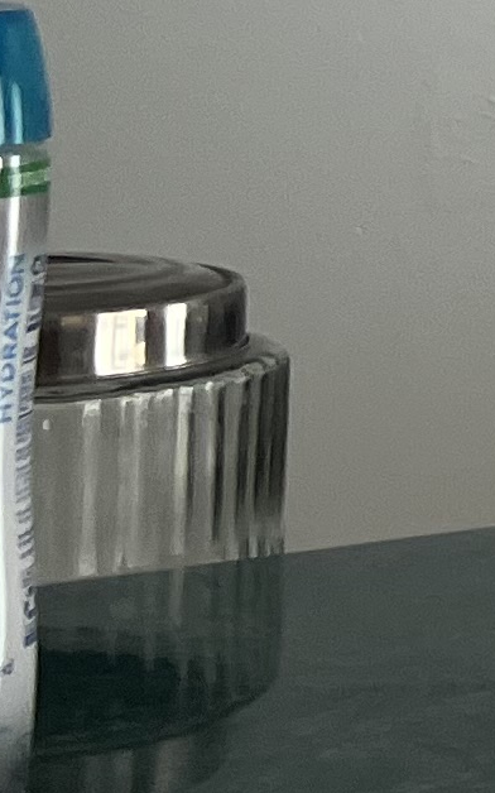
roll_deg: -1.2
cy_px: -283
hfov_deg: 5.9
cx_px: 2148
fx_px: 3824
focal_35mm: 177
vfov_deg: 11.5
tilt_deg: -1.1
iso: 125
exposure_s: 1/109
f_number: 1.5
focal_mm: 5.7
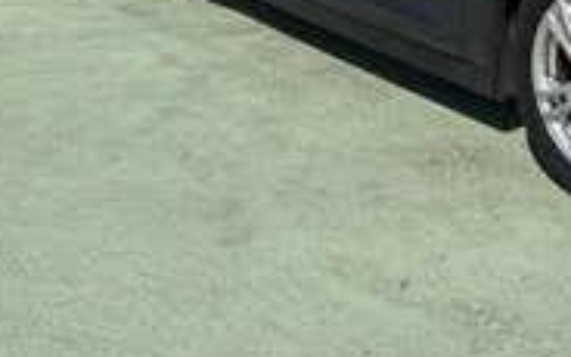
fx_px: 1136
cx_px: 636
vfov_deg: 16.7
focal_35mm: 73
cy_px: -124
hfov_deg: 26.0
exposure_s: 1/7813
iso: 50
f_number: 1.6
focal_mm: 5.96
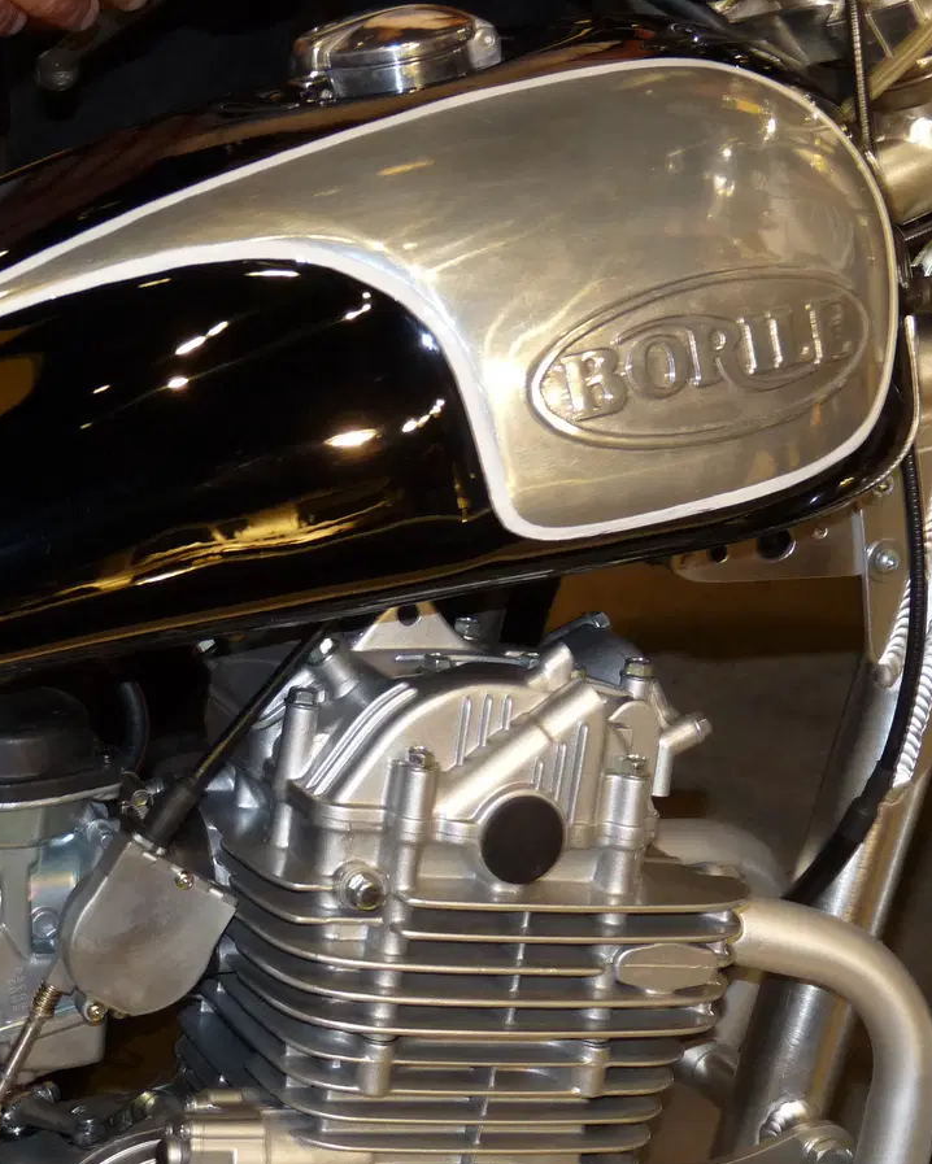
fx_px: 3826
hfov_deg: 13.9
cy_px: 583
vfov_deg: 17.3
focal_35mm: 111
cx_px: 280
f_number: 3.4
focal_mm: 12.8
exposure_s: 1/40
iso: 200
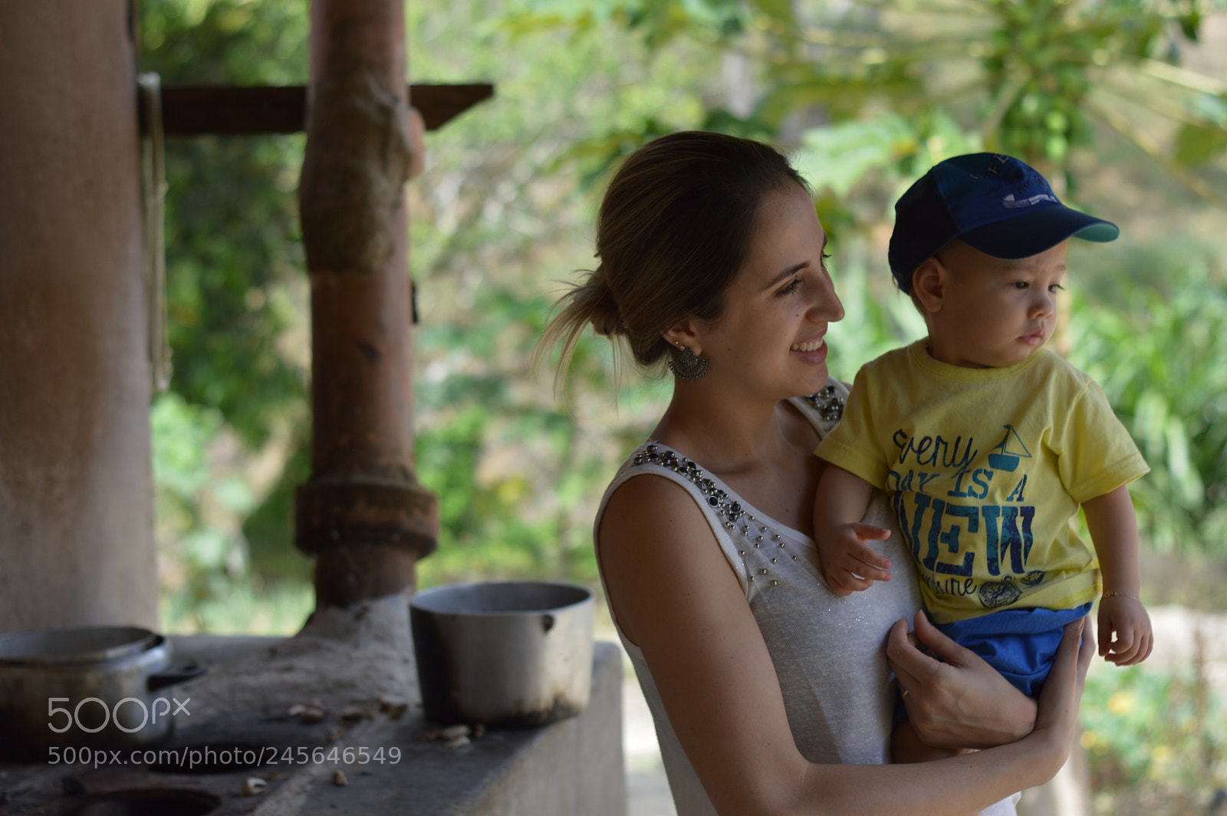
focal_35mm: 75
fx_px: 2554
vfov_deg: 18.2
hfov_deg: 27.0
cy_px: 408
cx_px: 614
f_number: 2.8
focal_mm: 50
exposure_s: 1/800
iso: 100
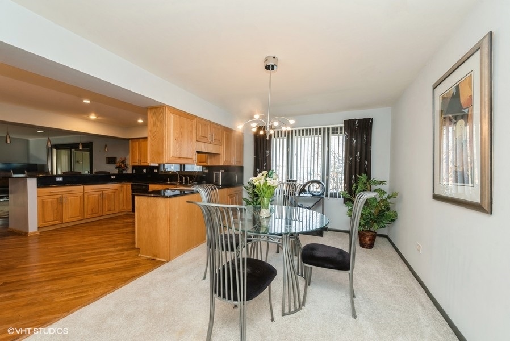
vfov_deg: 81.3
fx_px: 198
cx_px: 255
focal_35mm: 14
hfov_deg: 104.2
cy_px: 170
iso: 200
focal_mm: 14
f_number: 8
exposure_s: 1/15
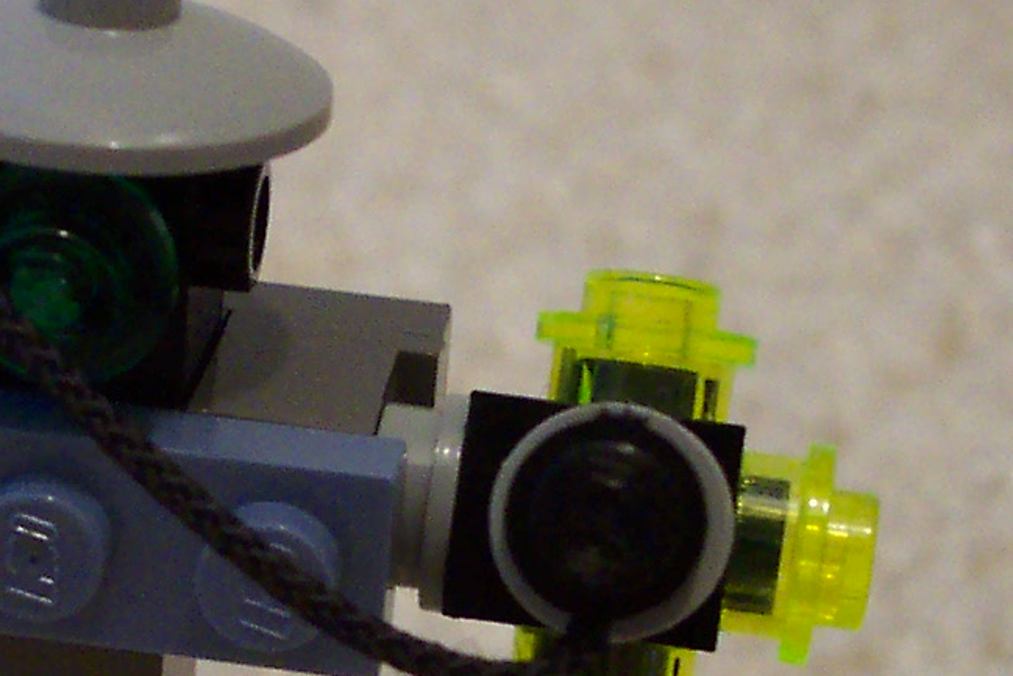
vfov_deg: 10.4
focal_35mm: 132
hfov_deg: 15.4
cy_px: 515
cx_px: 155
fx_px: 3715
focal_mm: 7.5
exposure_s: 1/10
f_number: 2.8
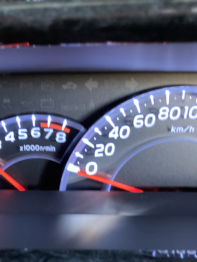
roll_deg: +0.4
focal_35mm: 51
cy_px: 181
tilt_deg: -20.7
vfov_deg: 37.0
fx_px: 387
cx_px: 19
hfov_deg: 27.5
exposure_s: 1/25
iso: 640
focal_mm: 3.99
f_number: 1.8
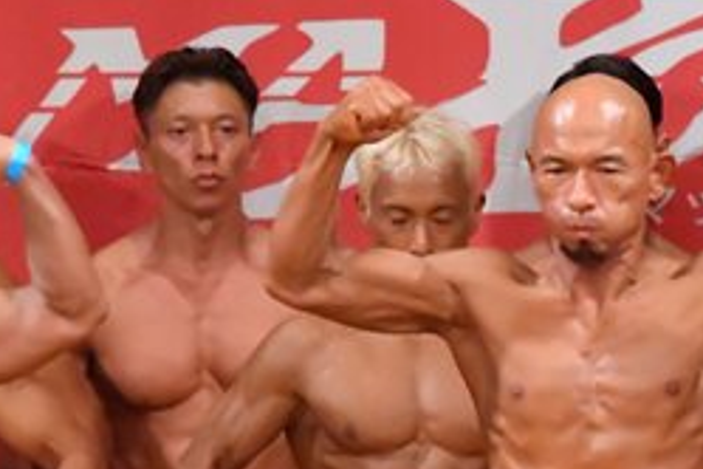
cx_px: 990
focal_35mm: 839
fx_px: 16383
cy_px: 670
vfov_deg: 1.6
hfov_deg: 2.5
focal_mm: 180
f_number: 5.6
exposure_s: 1/400
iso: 11400
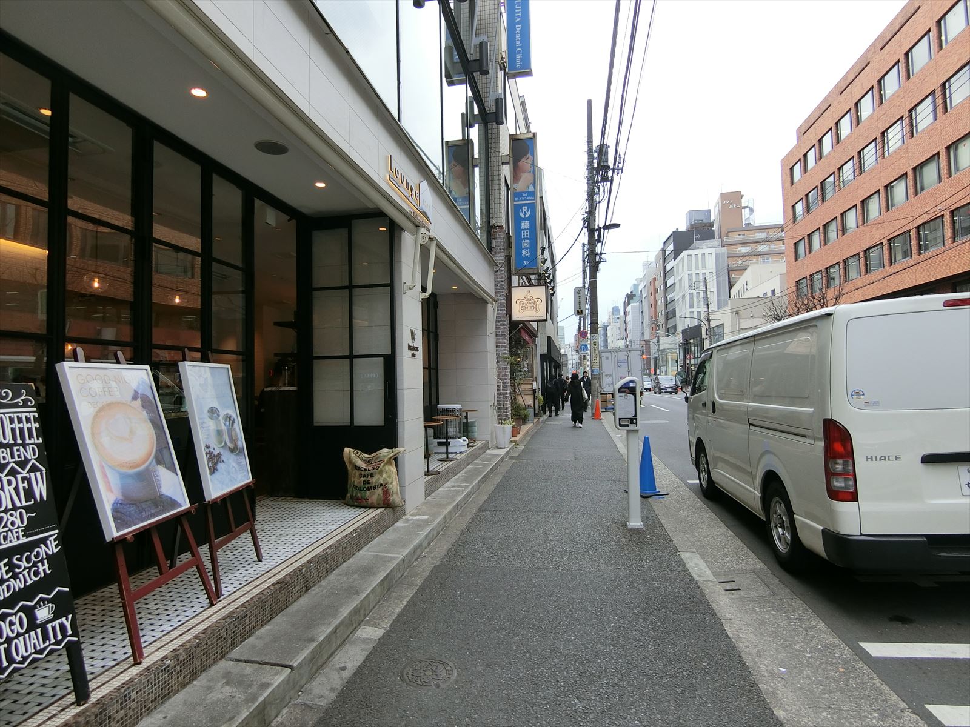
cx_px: 485
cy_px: 364
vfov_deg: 68.7
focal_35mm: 19
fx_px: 532
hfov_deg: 84.7
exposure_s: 1/400
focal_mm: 4.06
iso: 80
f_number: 2.7
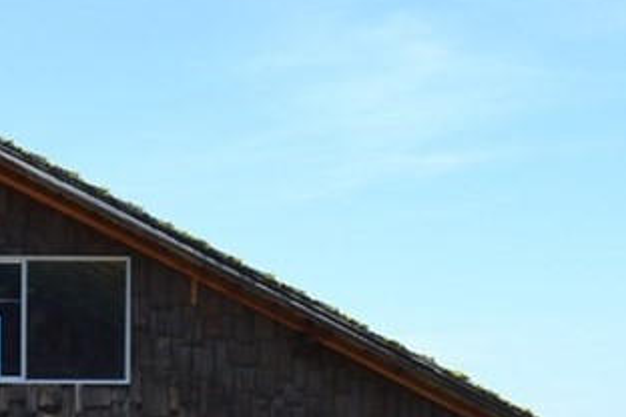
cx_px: -130
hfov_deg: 15.4
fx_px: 2226
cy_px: 621
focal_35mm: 128
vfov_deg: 10.4
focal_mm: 26
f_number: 6.3
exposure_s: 1/160
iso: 100
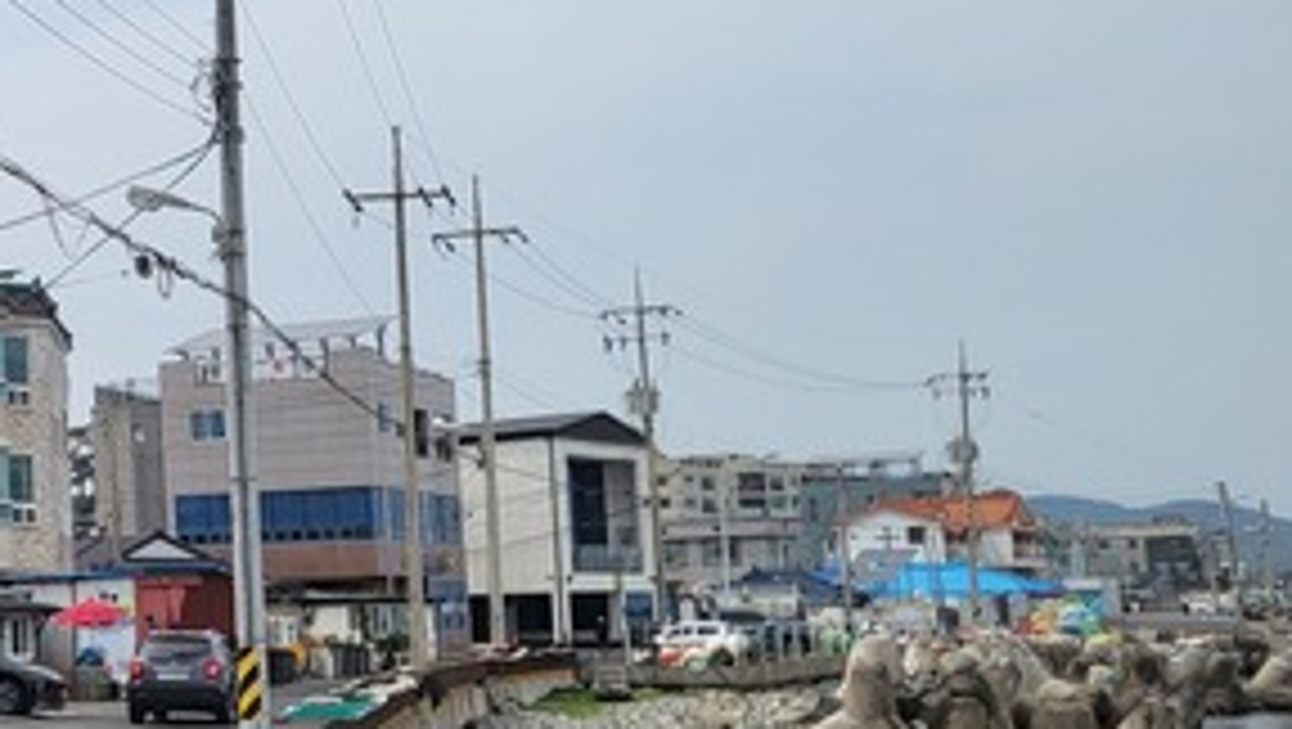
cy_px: 320
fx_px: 2434
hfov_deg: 26.6
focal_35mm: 71
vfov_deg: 17.0
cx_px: -239
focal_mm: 4.25
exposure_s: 1/3647
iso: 50
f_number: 1.8
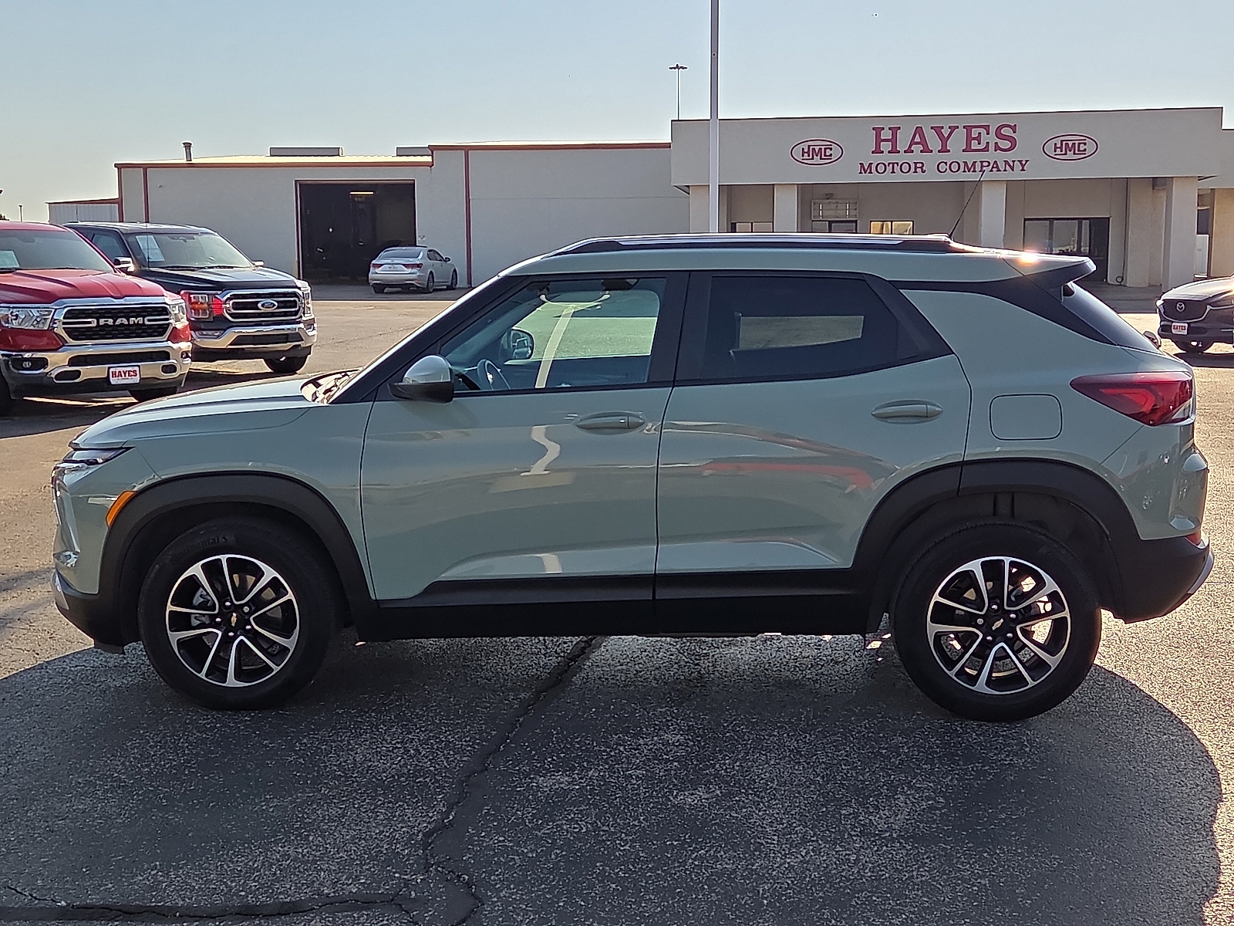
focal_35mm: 44
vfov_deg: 32.9
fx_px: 1569
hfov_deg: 42.9
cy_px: 463
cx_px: 617
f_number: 1.8
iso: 25
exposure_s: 1/2500
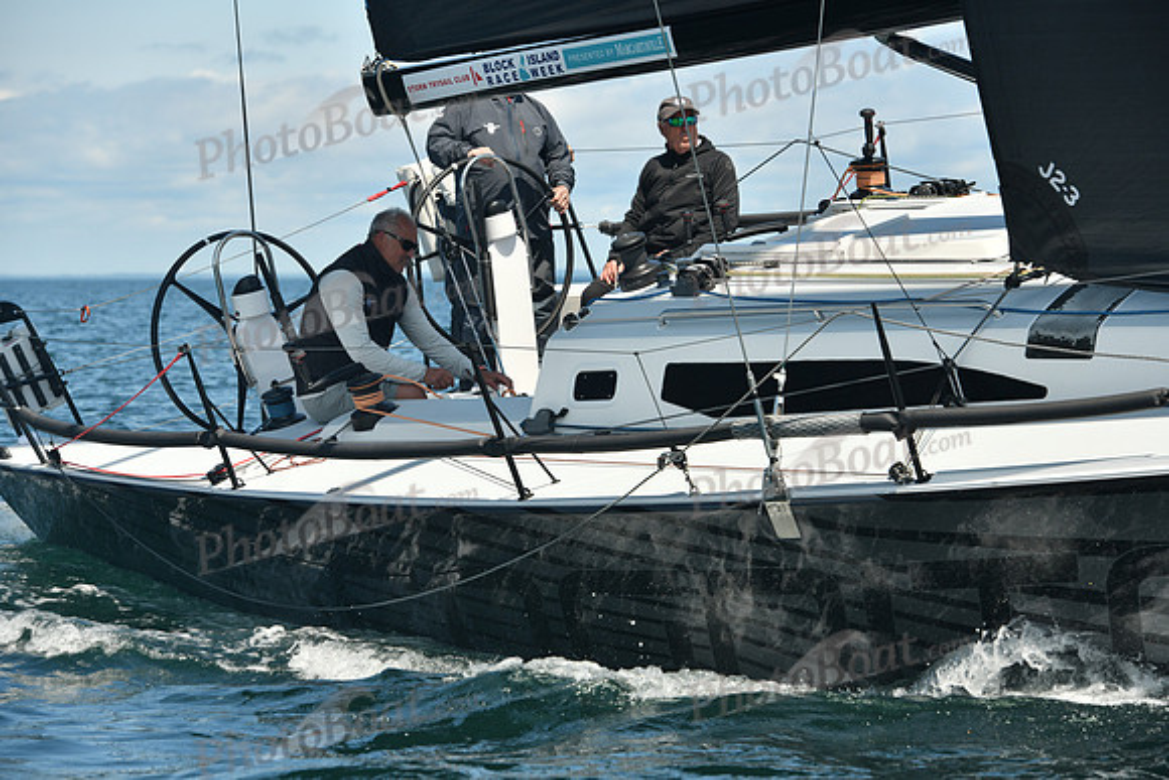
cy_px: 390
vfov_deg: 9.5
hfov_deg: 14.2
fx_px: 4709
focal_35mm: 145
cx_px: 584
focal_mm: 145
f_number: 7.1
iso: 320
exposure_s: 1/640
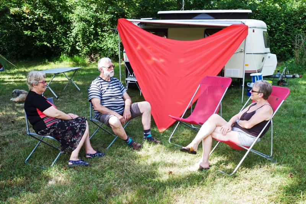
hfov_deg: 53.1
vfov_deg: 36.9
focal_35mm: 36
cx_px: 153
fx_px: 306
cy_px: 102
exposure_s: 1/140
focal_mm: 24.3
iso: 200
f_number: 5.6
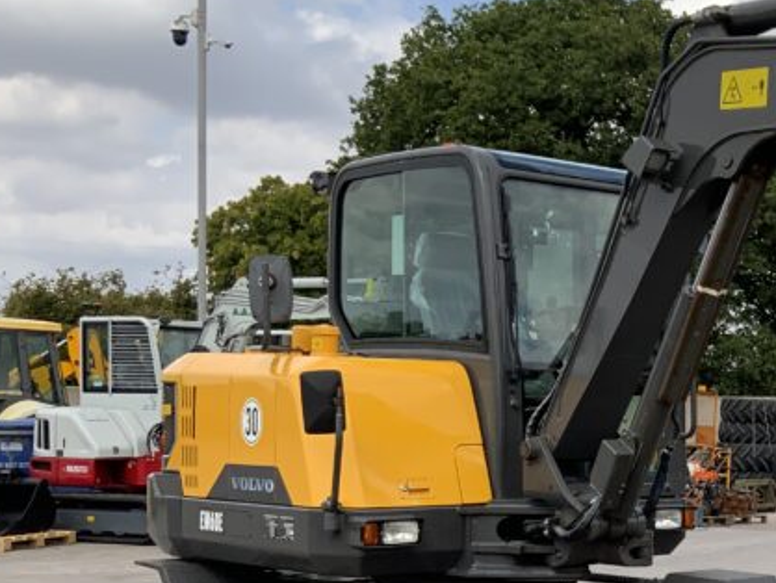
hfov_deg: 25.0
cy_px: 457
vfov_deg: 20.5
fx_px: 1593
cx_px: 897
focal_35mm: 71
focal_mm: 3
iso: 16
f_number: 1.8
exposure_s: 1/1279
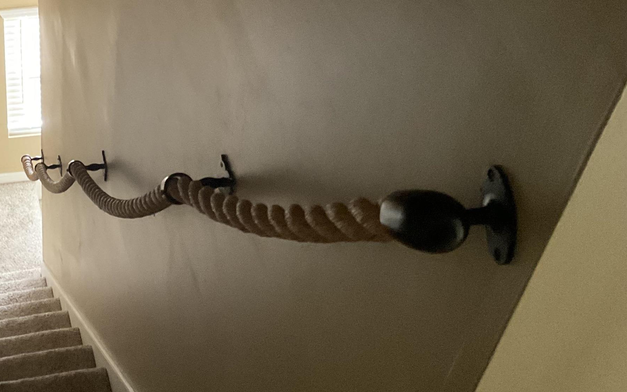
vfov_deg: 24.1
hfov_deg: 36.3
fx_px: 906
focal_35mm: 53
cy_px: 95
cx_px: 87
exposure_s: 1/39
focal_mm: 3
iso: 320
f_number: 1.8
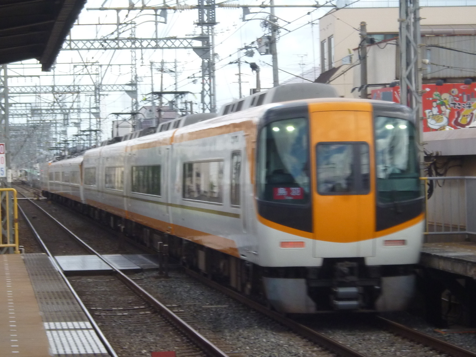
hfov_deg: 11.9
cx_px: 238
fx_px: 2283
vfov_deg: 8.9
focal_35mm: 166
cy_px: 178
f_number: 6.5
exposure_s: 1/125
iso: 160
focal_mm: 20
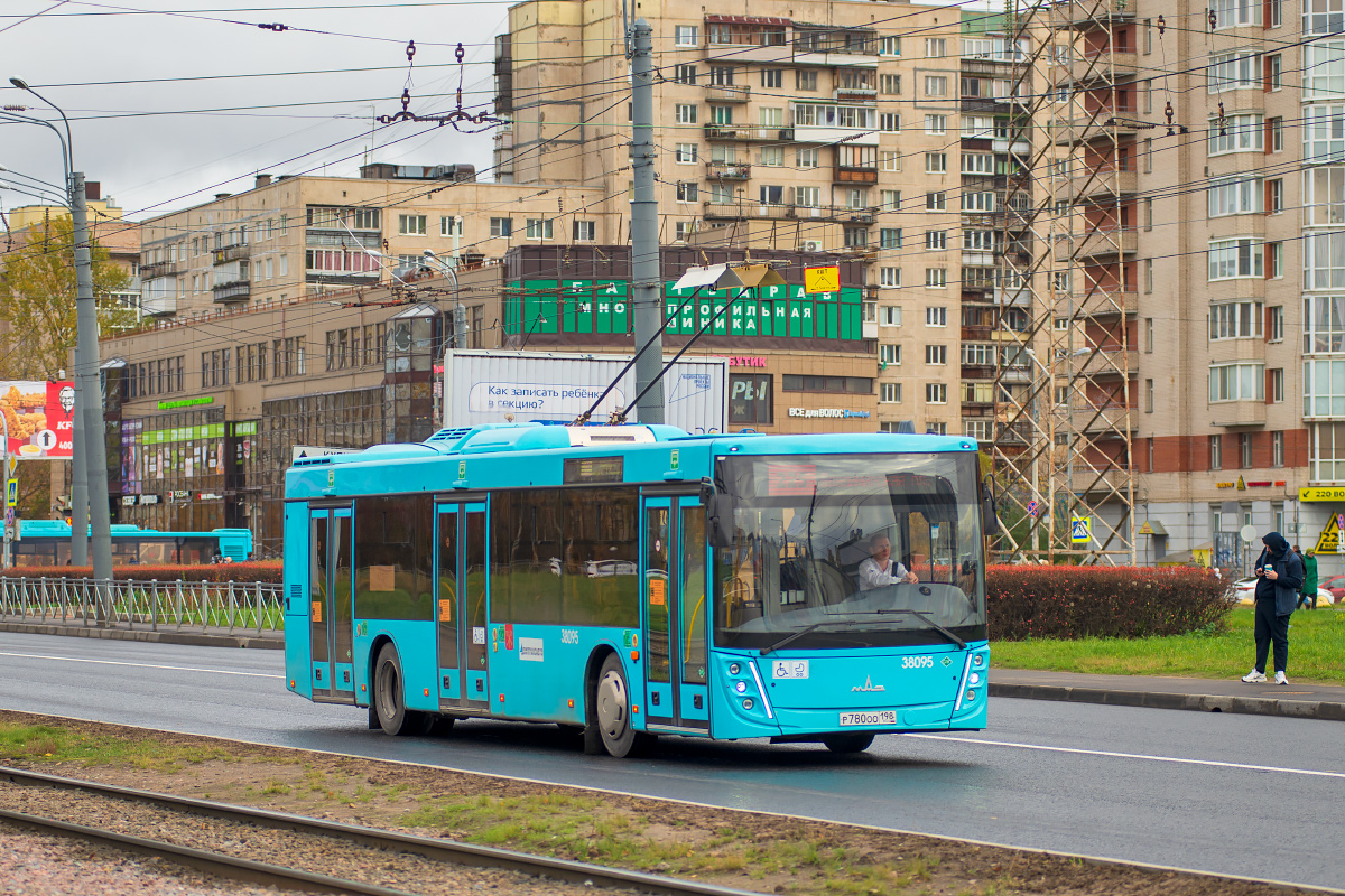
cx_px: 672
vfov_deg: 14.4
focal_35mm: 95
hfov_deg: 21.5
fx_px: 3549
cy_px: 448
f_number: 4.5
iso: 200
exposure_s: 1/800
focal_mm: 95
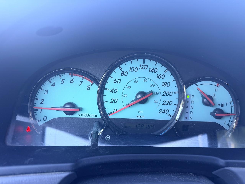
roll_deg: -7.3
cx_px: 122
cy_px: 92
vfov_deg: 56.8
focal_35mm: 24
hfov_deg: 71.6
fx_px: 170
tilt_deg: -21.0
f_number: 1.78
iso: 200
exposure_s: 1/120
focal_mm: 6.76
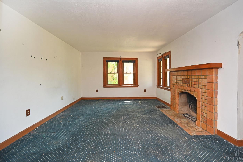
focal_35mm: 15
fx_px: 101
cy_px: 77
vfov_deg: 77.3
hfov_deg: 100.4
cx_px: 121
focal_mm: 14
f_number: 4
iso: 560
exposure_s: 1/60
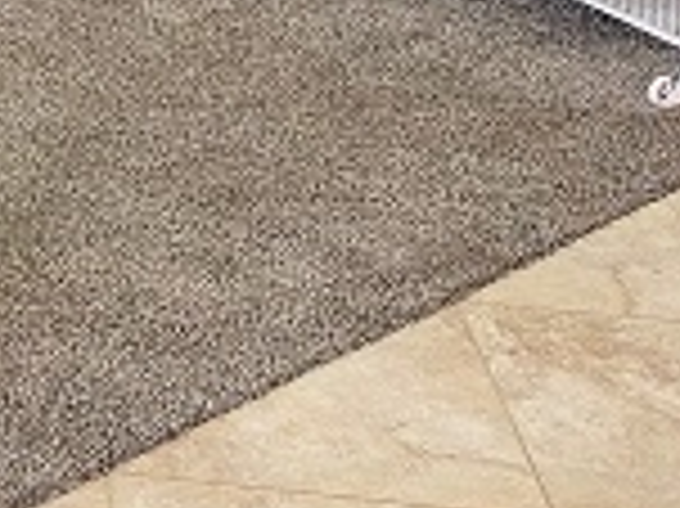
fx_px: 2159
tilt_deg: -9.4
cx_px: -423
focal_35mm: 110
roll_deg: -1.8
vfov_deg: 12.1
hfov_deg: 16.0
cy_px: -486
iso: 80
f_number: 1.8
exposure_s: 1/60
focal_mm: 4.25
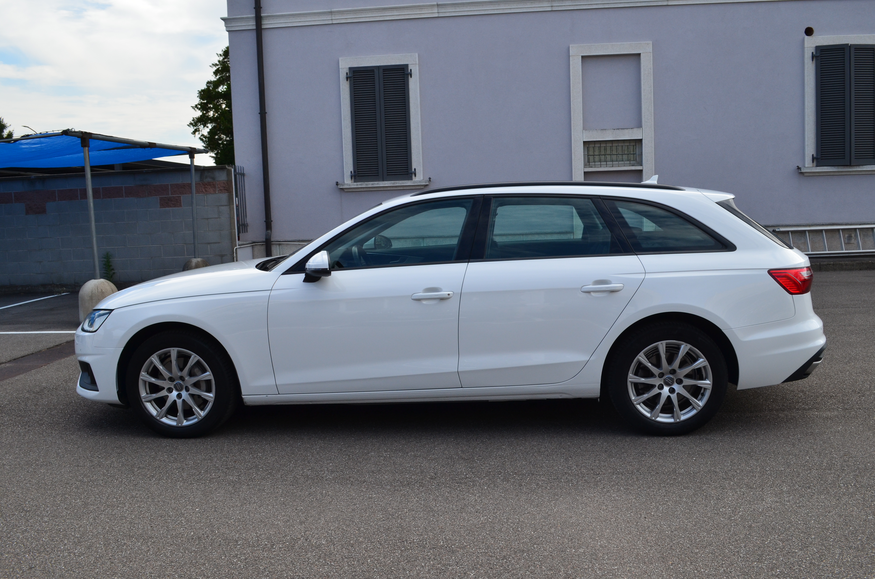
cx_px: 438
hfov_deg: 62.0
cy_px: 290
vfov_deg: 43.4
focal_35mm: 30
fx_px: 728
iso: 360
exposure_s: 1/250
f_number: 10
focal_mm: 20
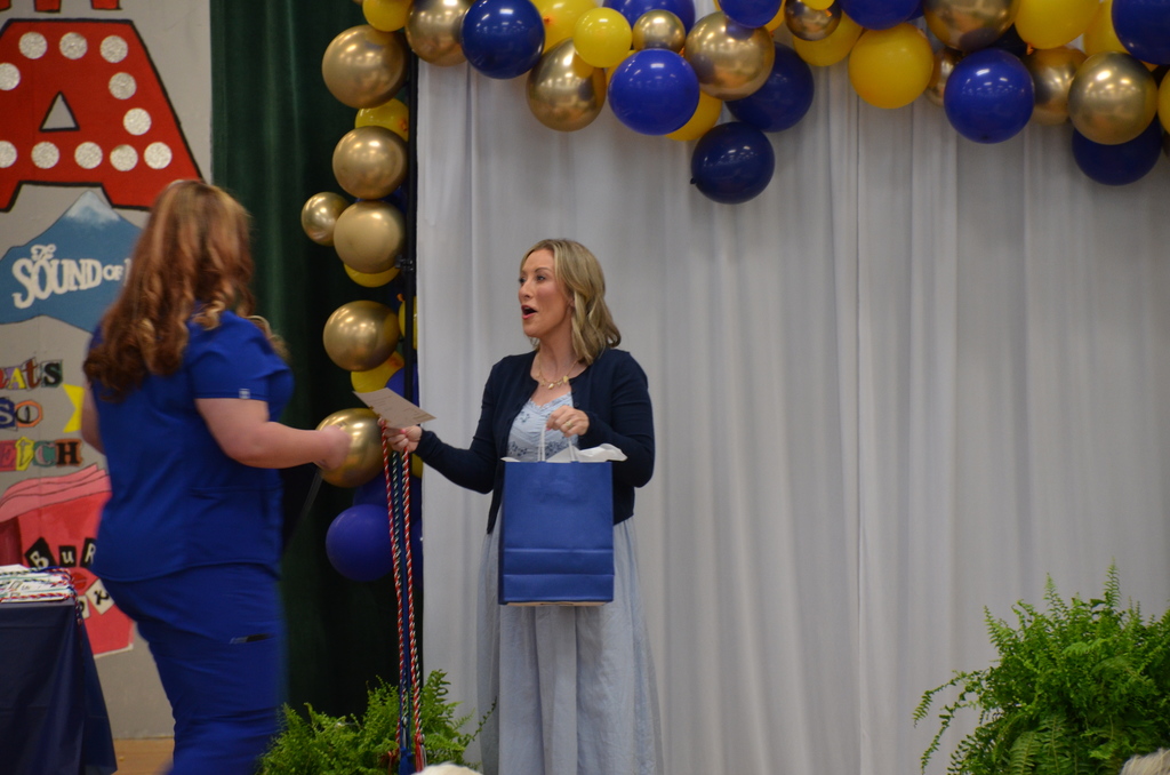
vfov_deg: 7.0
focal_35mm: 195
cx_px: 585
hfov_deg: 10.6
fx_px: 6324
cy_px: 388
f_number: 5.6
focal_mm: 130
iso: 900
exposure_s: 1/30
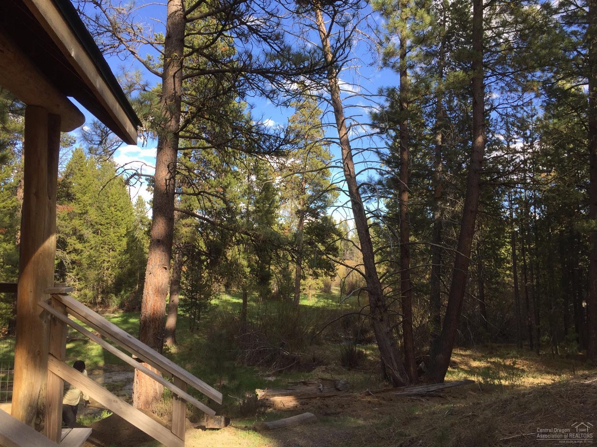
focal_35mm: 29
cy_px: 224
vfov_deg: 48.2
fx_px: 500
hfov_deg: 61.7
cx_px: 298
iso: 32
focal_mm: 4.15
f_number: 2.2
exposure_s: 1/618
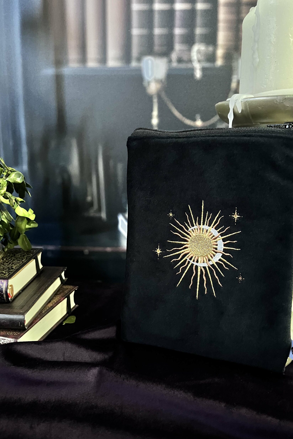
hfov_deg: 46.4
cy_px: 217
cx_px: 145
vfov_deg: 65.5
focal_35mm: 28
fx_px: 342
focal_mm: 5.1
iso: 1000
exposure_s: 1/16
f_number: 1.6
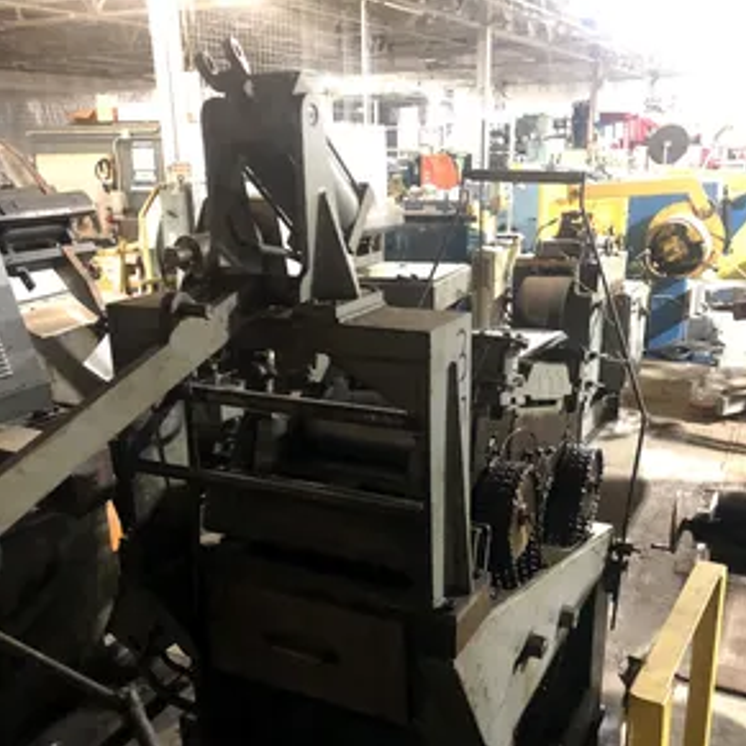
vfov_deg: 48.2
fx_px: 829
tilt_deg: -20.3
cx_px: 379
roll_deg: +1.0
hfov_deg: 48.4
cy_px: 441
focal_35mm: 34
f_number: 1.8
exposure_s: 1/4
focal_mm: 4
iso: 400
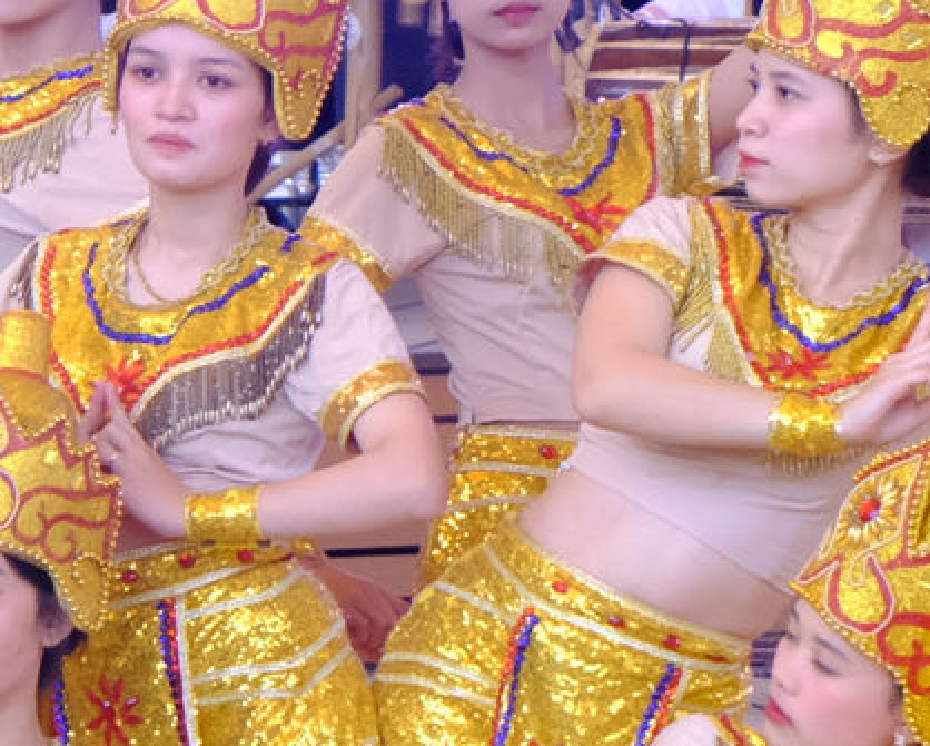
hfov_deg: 4.3
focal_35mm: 450
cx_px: 142
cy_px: 479
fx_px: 12395
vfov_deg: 3.4
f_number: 5.6
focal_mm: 65.2
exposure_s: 1/500
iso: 4000
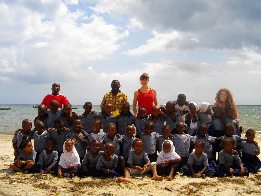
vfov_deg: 44.2
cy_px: 98
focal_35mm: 32
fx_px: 241
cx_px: 130
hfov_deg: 56.8
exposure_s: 1/640
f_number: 5.5
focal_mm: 5.7
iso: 100
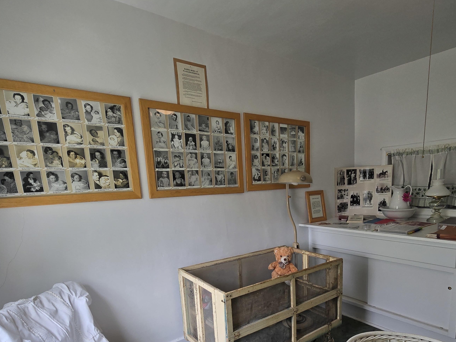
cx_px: 262
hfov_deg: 81.2
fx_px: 263
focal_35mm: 20
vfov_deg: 63.6
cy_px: 239
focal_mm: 2.2
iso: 50
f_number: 2.2
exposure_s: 1/180
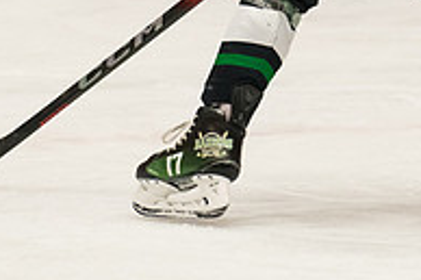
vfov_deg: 1.5
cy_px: -244
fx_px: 10352
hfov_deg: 2.3
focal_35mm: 886
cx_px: 316
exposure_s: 1/1000
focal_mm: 150
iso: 2000
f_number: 2.8
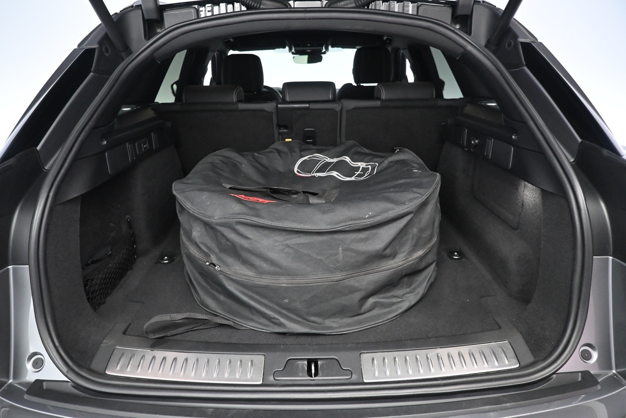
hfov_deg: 73.7
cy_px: 209
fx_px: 417
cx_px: 313
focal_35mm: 24
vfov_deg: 53.1
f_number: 3.5
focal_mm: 16
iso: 3600
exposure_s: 1/60
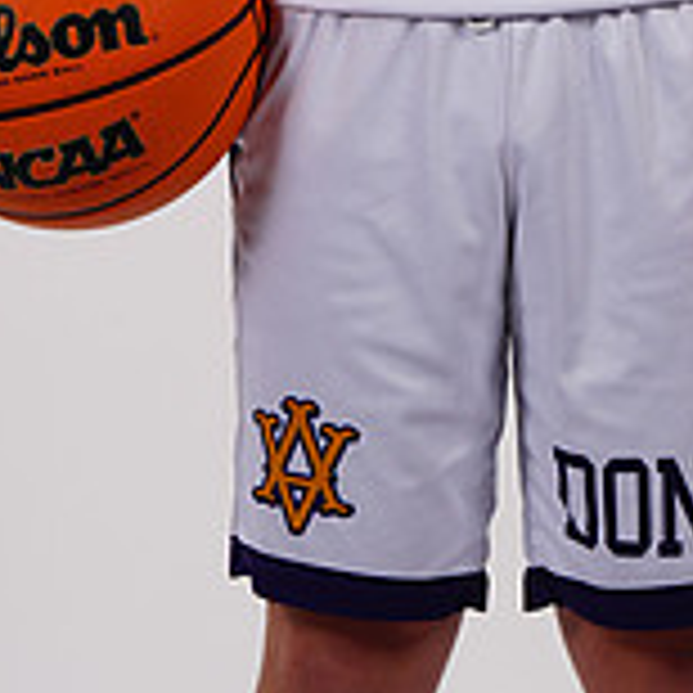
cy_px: -482
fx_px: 10170
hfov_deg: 3.9
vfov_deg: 3.9
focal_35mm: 449
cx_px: 466
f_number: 10
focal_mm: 140
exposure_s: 1/500
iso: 200
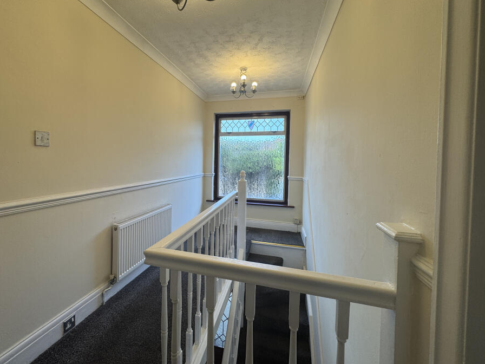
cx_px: 215
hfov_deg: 94.1
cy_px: 166
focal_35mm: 16
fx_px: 224
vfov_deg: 77.9
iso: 50
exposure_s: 1/100
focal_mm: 2.22
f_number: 2.2
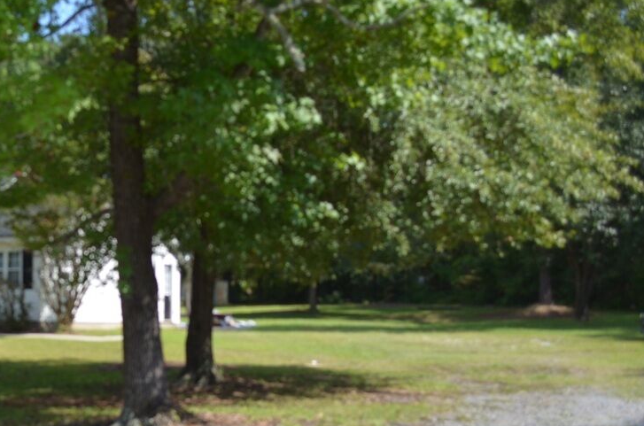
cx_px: 85
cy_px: 258
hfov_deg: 31.6
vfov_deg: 22.1
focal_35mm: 61
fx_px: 1089
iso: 100
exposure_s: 1/500
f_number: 3.8
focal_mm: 20
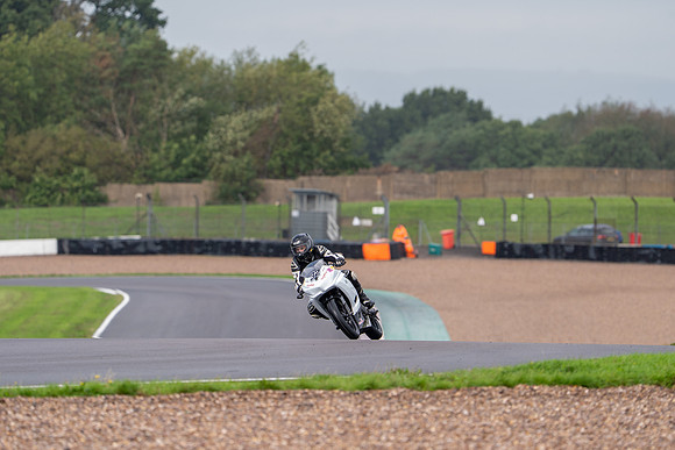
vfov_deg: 3.6
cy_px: 191
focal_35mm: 381
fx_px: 7136
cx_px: 360
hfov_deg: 5.4
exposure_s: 1/400
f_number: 5
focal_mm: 330
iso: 125
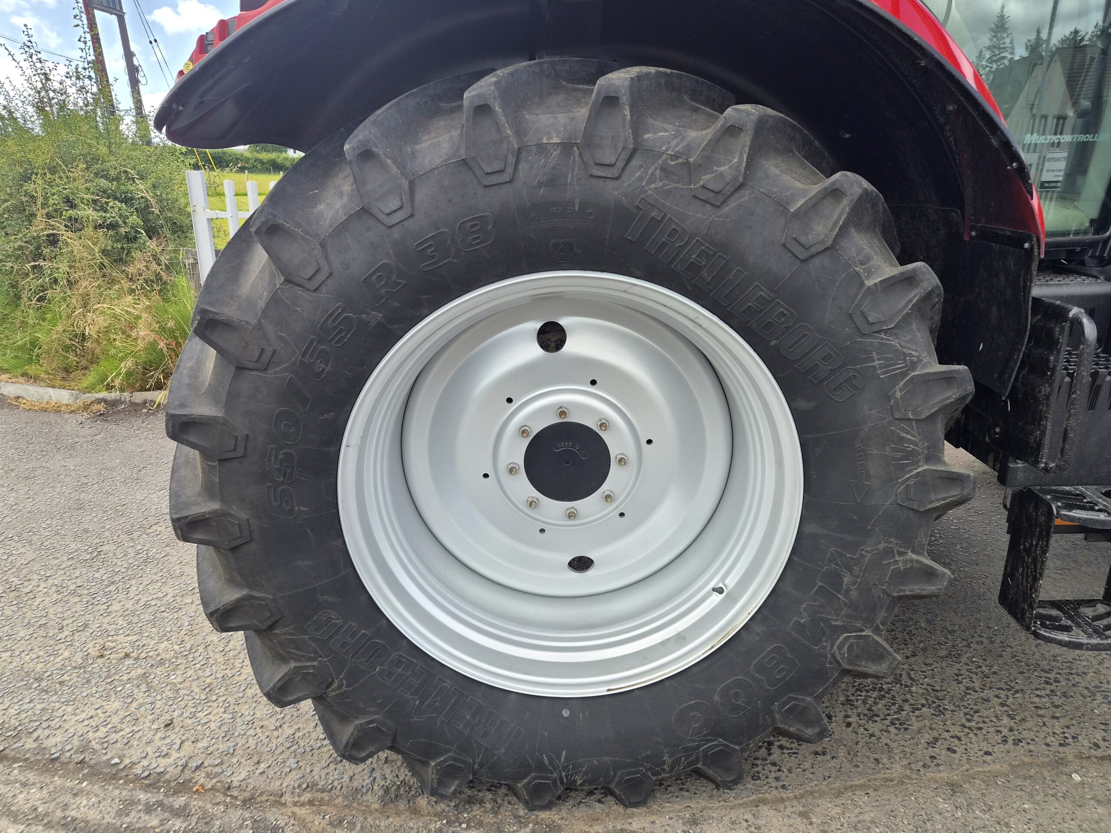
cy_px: 416
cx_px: 556
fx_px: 738
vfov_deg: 58.9
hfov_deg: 73.9
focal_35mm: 23
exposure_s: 1/1056
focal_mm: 5.4
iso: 80
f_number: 1.8
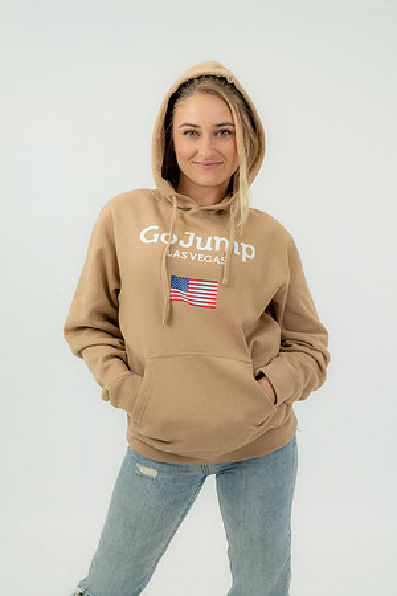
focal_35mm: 57
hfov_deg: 23.8
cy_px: 298
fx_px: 943
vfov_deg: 35.1
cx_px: 198
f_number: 8
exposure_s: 1/160
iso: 800
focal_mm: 57
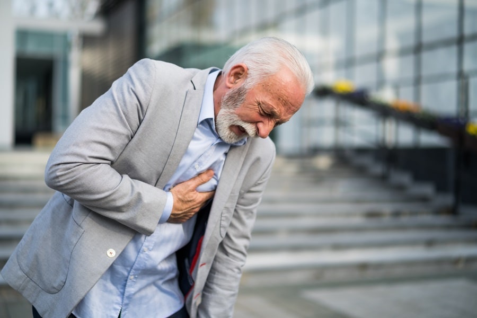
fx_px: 662
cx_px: 238
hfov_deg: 39.6
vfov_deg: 27.0
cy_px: 159
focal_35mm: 50
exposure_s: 1/2500
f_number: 1.4
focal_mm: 50
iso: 100
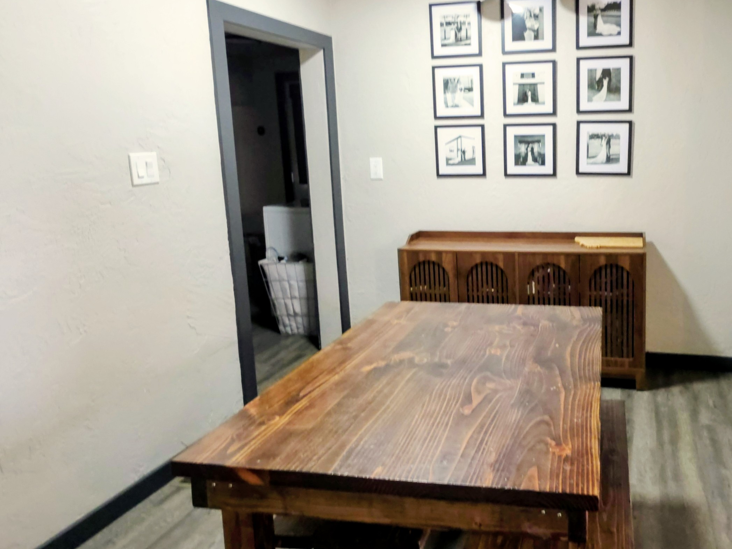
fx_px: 507
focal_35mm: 24
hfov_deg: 68.4
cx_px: 519
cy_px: 226
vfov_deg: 56.5
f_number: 1.9
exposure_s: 1/30
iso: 200
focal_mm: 2.2
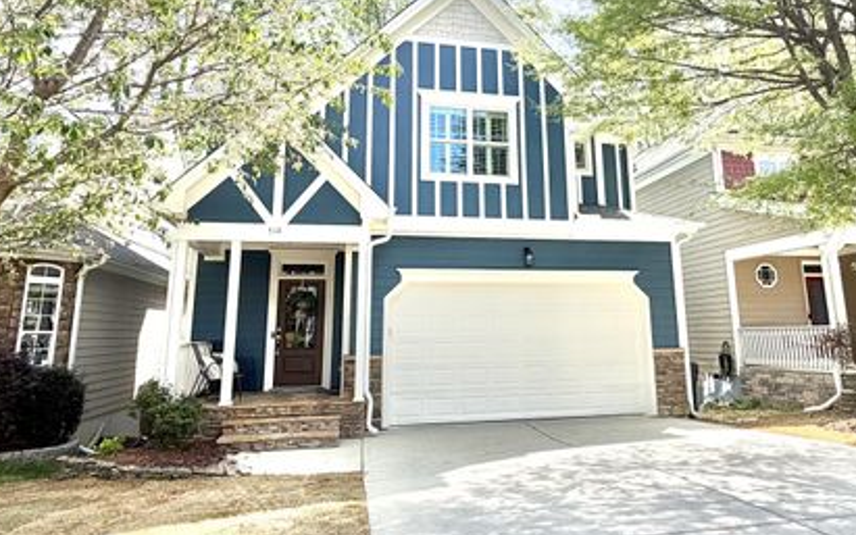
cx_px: 456
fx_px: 420
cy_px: 203
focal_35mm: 18
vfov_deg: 64.1
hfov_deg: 91.0
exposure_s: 1/701
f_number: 2.2
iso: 40
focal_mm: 2.22
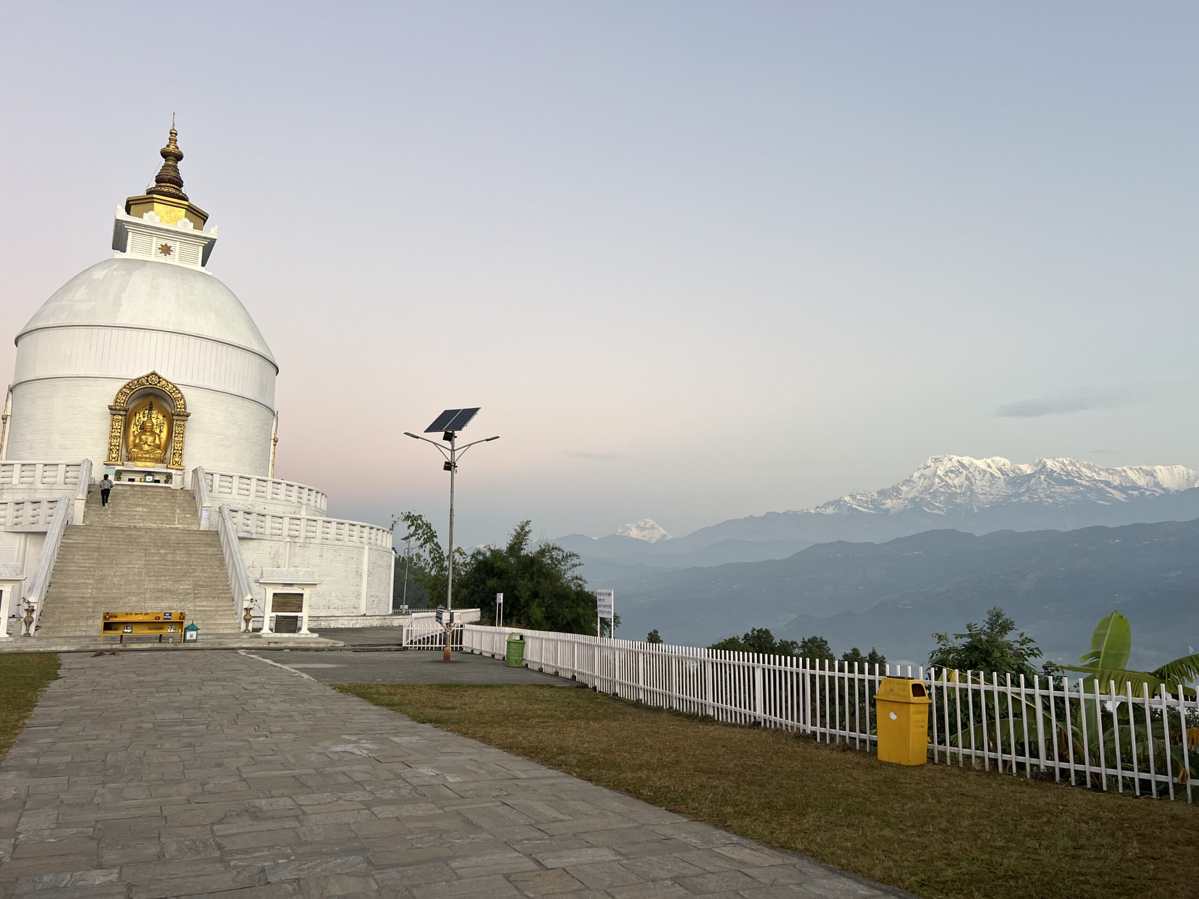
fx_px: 901
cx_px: 600
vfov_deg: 53.1
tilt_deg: +10.6
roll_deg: -0.9
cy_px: 450
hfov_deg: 67.3
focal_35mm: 26
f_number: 1.5
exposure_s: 1/121
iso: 100
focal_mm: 5.7
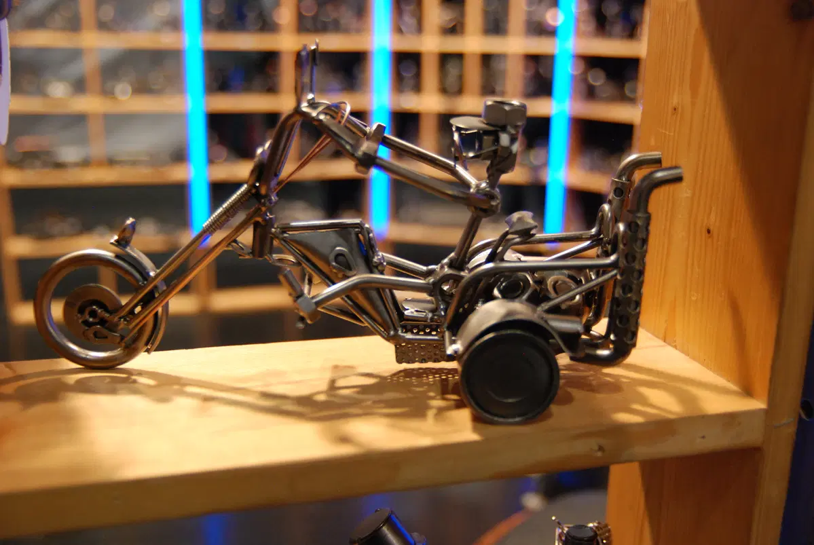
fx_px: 1019
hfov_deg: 43.6
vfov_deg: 30.0
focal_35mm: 45
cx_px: 407
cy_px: 272
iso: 1000
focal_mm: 30
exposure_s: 1/160
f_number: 2.8
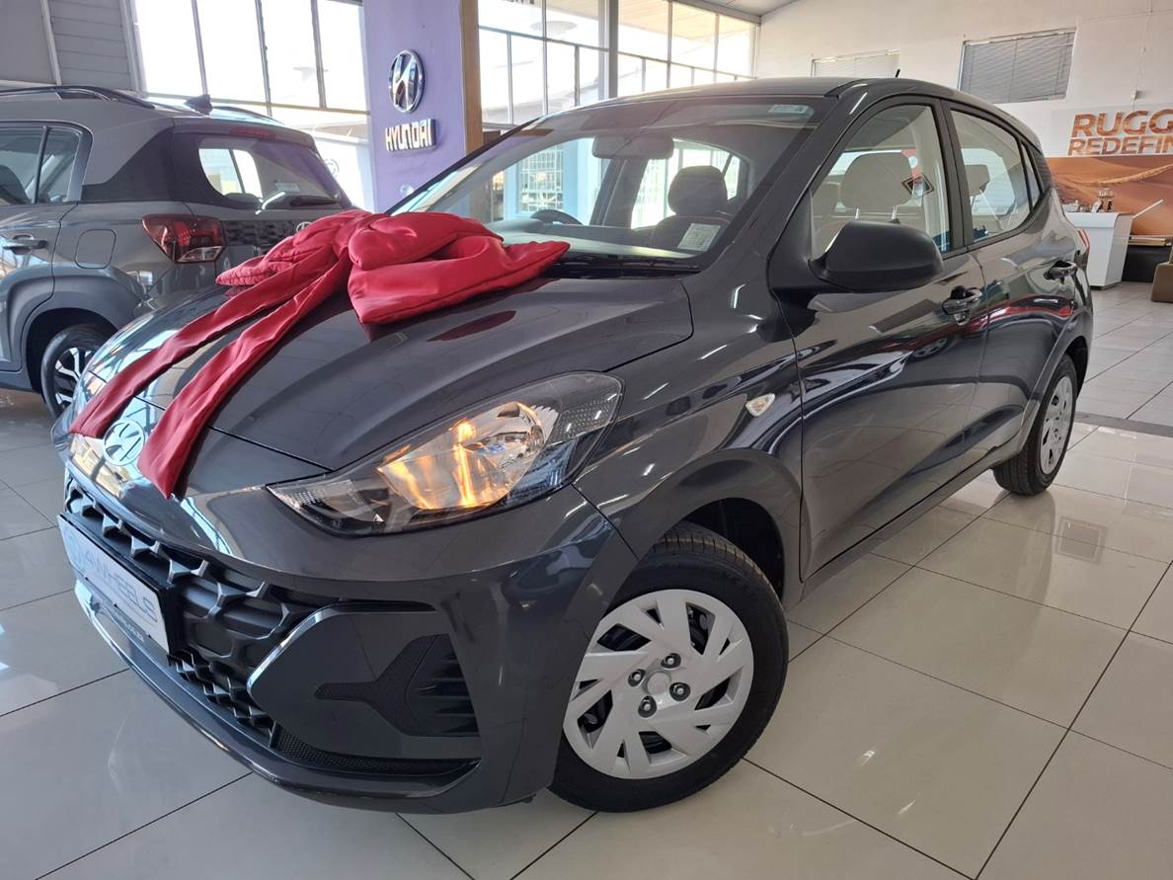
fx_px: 779
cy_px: 440
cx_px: 586
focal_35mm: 23
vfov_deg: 58.9
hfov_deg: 73.9
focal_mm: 5.54
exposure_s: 1/100
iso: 200
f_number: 1.8
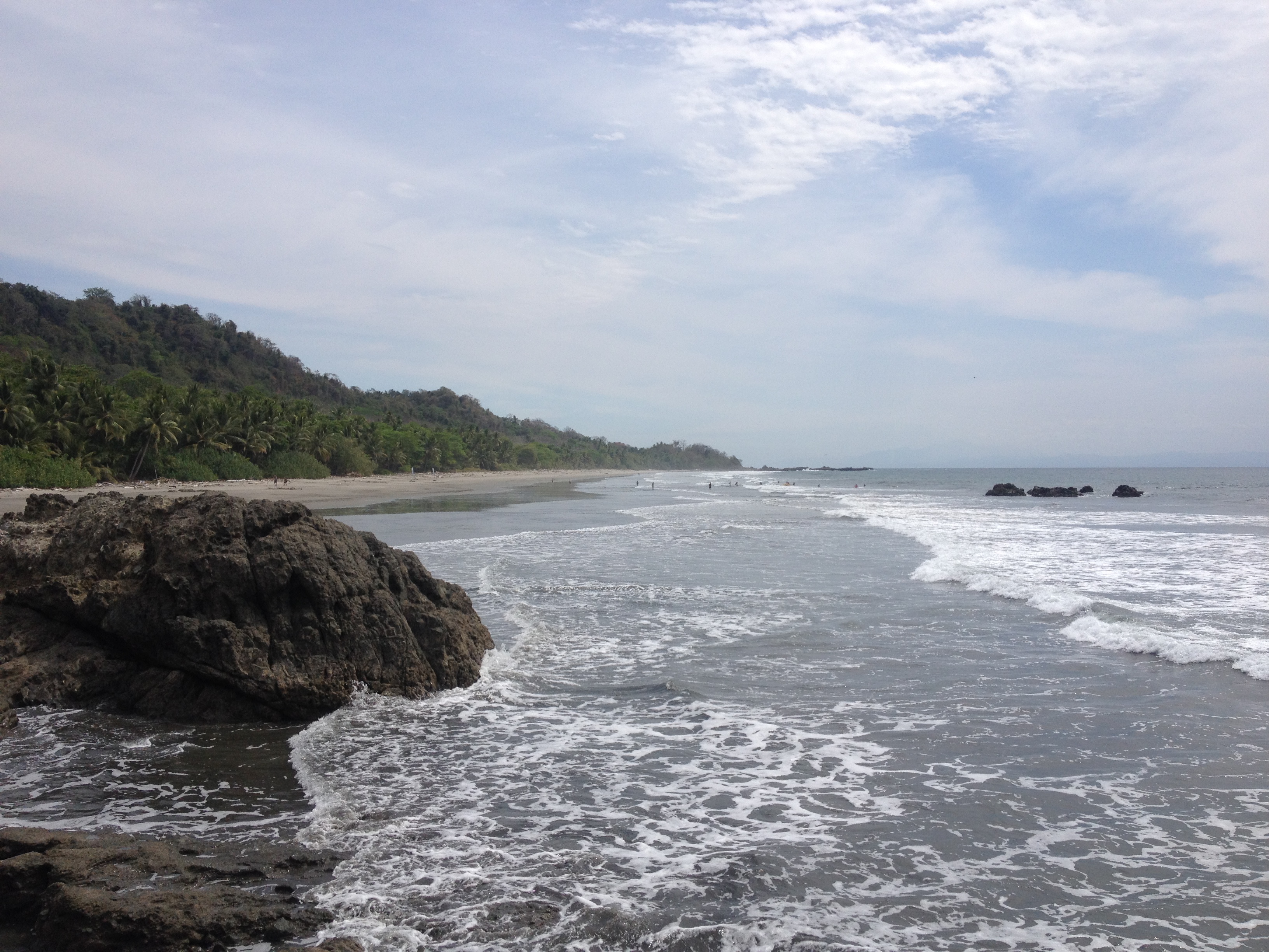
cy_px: 476
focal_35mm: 35
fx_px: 1283
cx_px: 634
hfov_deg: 52.6
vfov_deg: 40.7
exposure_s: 1/3247
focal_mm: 4.28
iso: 50
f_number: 2.4
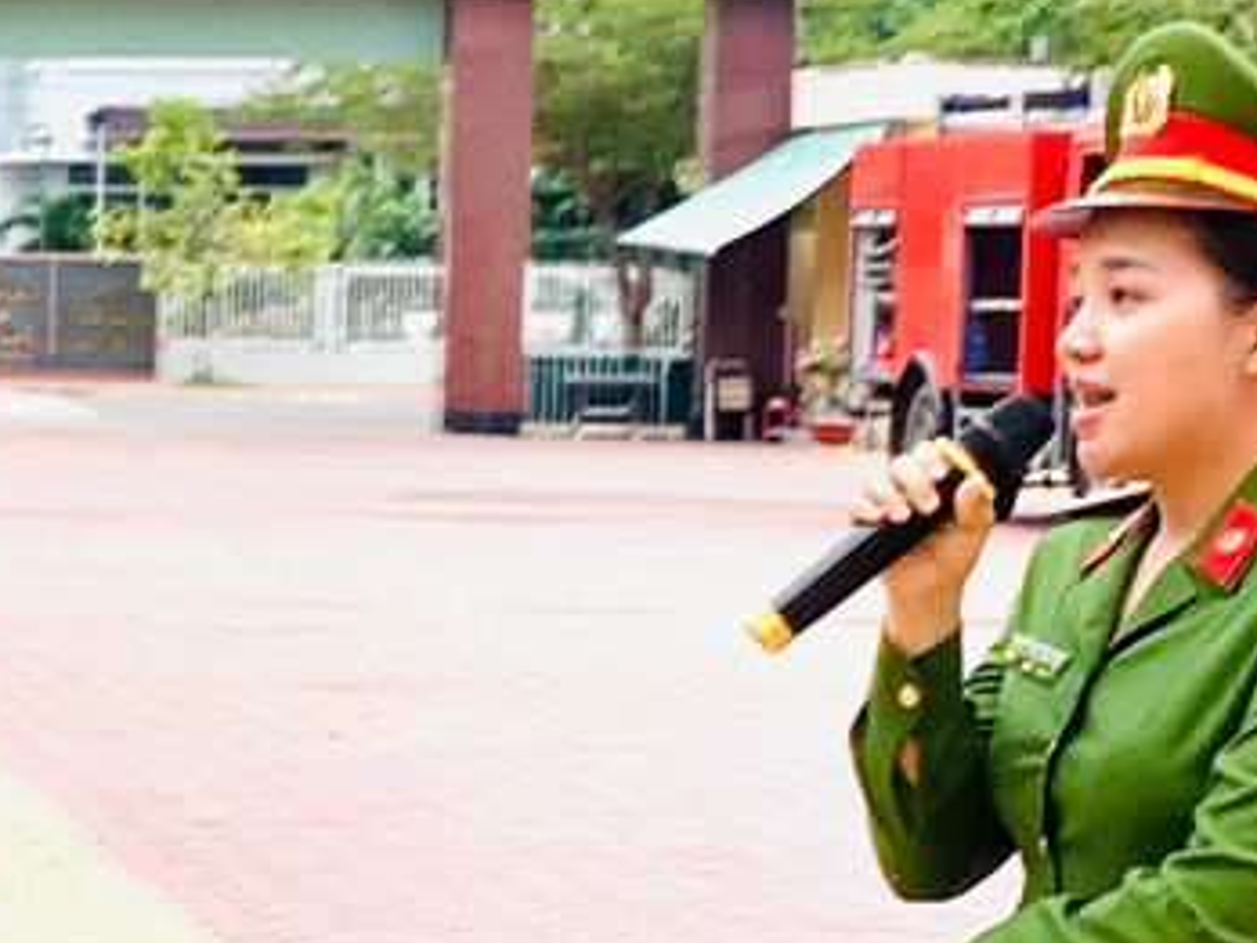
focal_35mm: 153
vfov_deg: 9.7
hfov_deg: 11.6
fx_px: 5556
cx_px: -1261
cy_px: 672
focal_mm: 4.25
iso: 25
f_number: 1.8
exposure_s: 1/759
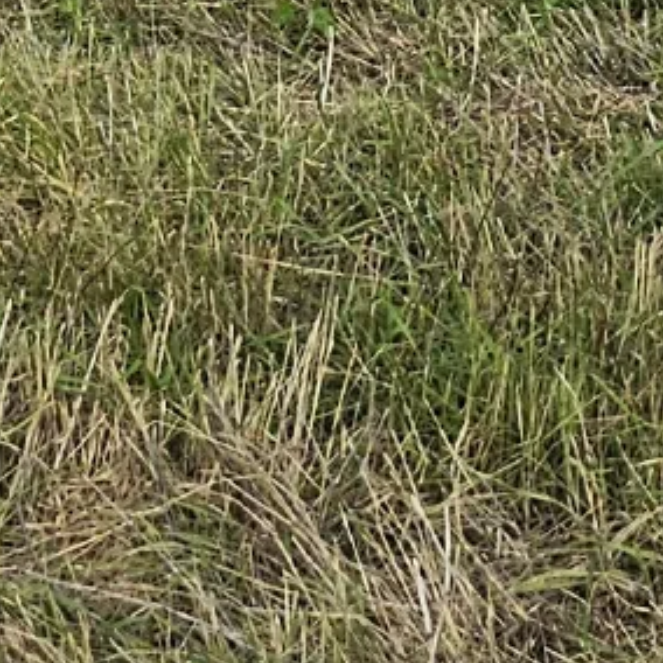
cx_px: 376
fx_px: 3727
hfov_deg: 10.2
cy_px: -1419
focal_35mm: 172
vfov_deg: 8.3
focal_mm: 6.3
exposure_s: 1/1163
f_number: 1.7
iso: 10
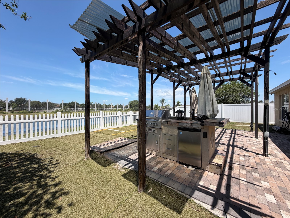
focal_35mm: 14
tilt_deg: -0.3
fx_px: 117
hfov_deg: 102.1
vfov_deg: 85.7
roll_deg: -0.7
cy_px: 109
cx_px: 145
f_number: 2.2
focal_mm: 2.22
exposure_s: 1/770
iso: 25
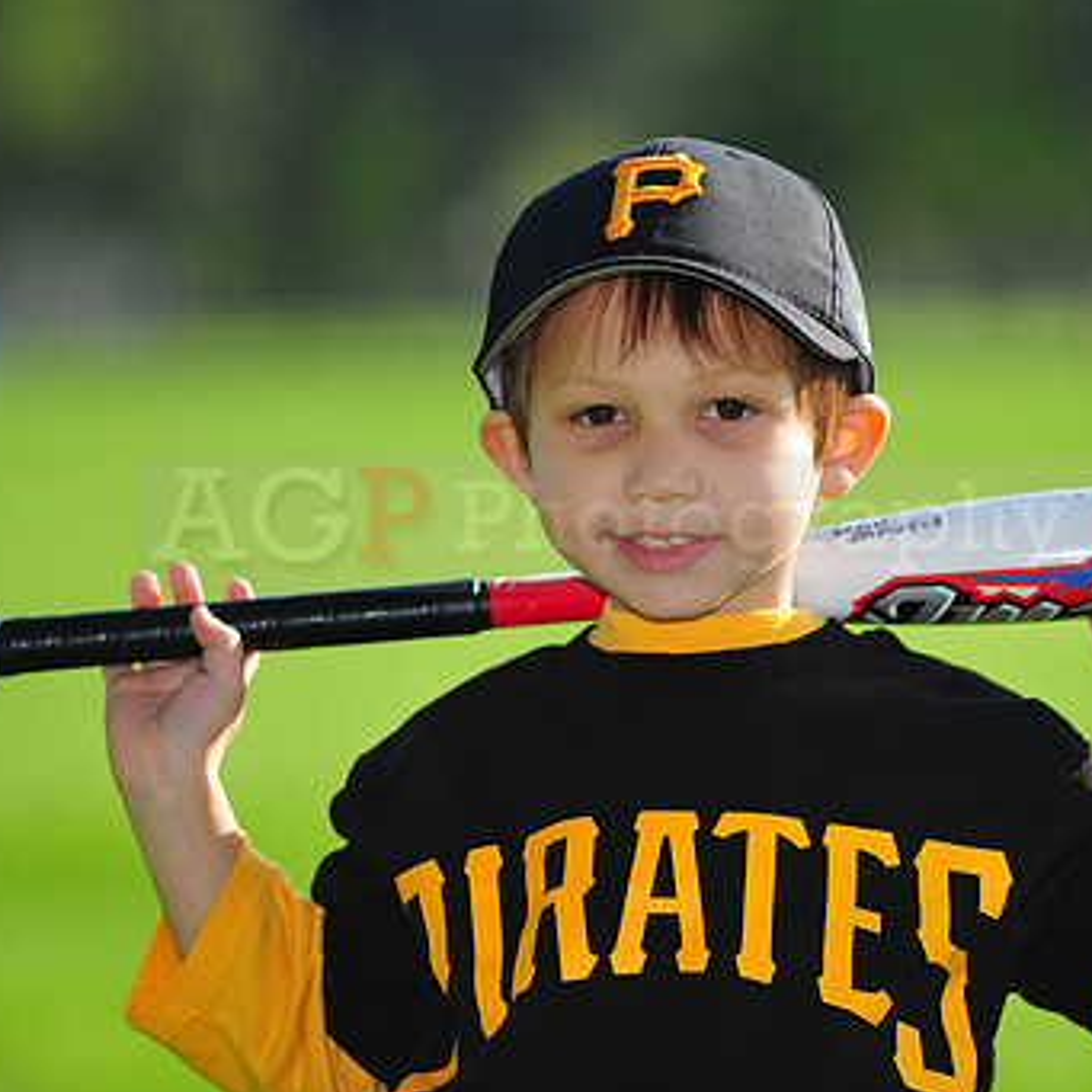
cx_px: 676
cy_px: 496
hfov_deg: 6.1
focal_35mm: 289
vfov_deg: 6.1
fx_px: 10315
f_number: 4
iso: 200
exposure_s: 1/1000
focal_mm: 200
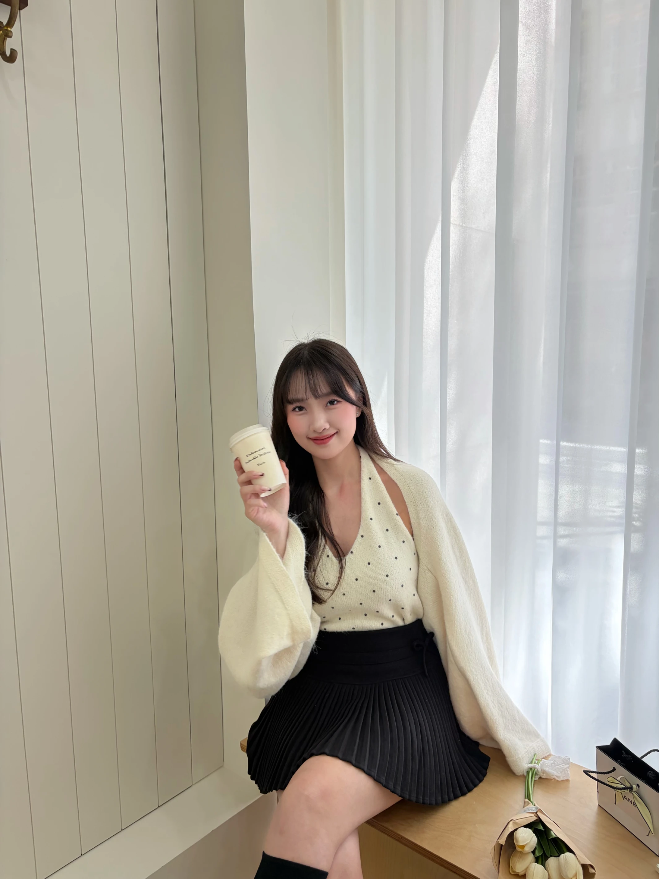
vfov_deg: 67.3
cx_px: 330
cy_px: 440
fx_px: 660
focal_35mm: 26
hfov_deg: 53.1
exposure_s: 1/134
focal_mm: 5.96
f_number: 1.6
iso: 32
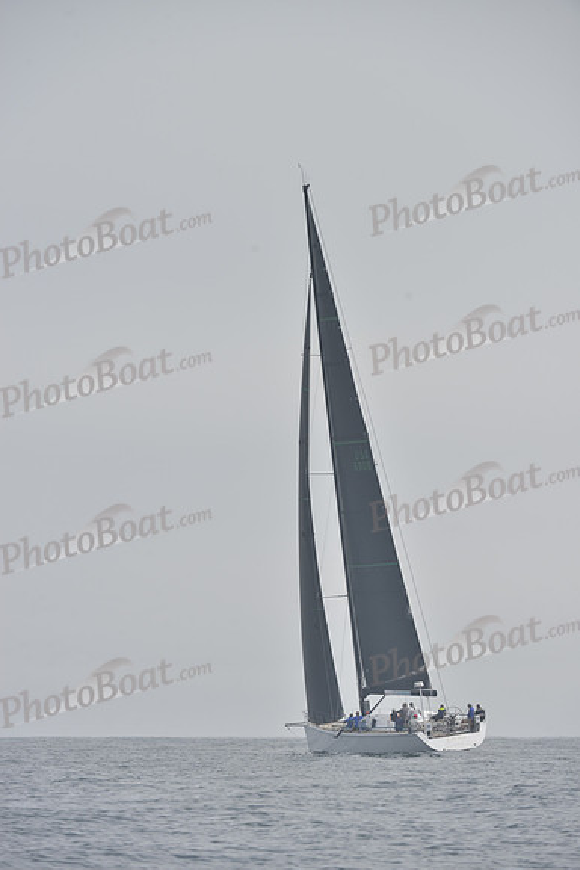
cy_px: 437
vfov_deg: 7.3
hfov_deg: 4.9
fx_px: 6814
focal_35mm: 282
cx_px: 291
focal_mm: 280
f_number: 9
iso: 280
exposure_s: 1/1000
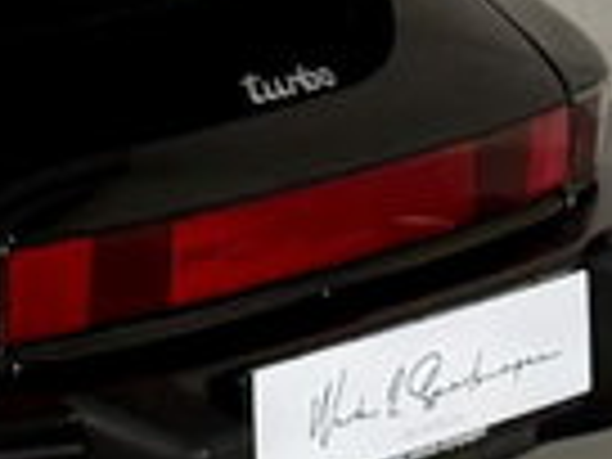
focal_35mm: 136
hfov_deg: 11.9
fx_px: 2404
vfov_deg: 10.4
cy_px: -279
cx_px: -842
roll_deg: -0.3
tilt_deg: -11.2
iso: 160
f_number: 1.78
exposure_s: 1/50
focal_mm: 6.76
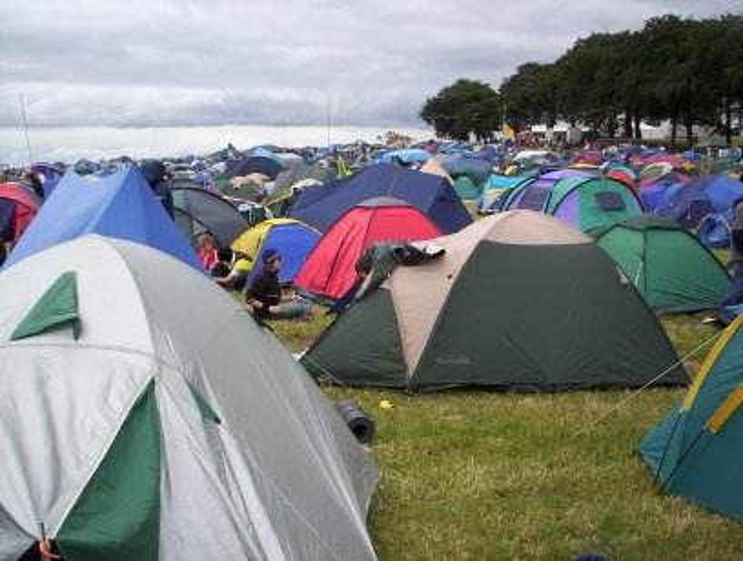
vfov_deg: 37.9
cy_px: 280
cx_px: 372
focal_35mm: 38
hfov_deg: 48.9
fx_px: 818
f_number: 4.5
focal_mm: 4.99
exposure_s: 1/235
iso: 100
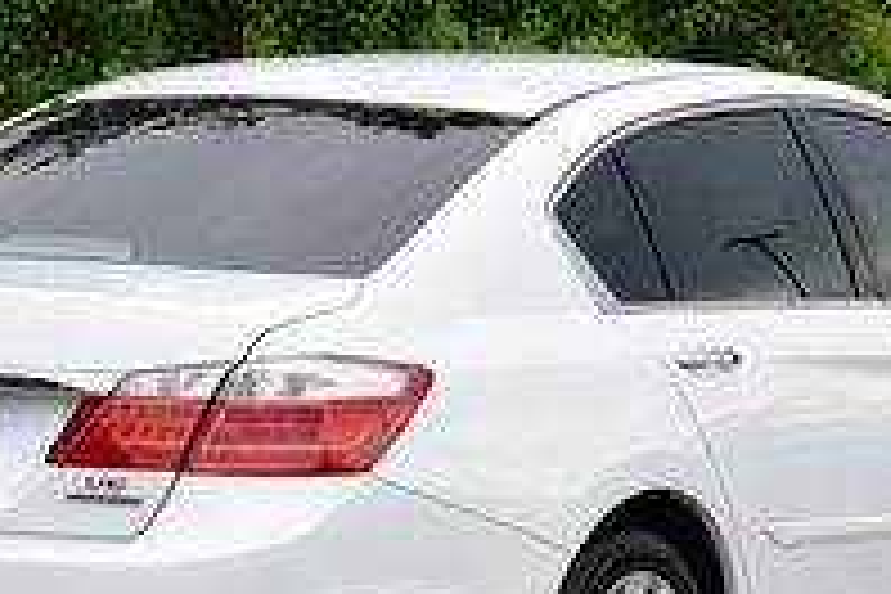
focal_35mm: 204
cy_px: 61
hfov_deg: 10.1
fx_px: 5049
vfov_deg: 6.7
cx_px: 414
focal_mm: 42
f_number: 6.3
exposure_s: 1/250
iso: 200
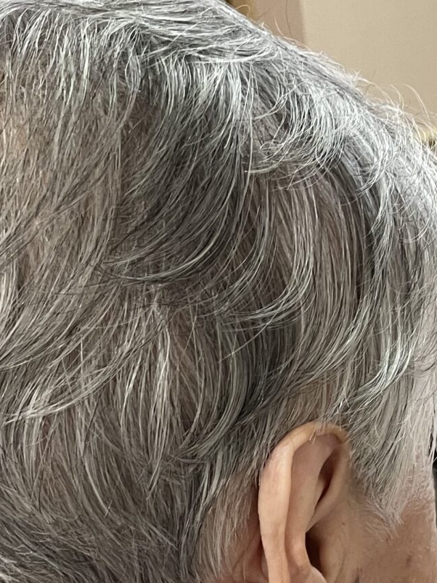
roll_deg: +10.8
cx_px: 214
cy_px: 593
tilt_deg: -25.1
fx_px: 1313
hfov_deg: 18.9
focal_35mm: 78
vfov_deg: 23.9
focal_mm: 4.2
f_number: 1.6
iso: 125
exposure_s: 1/79
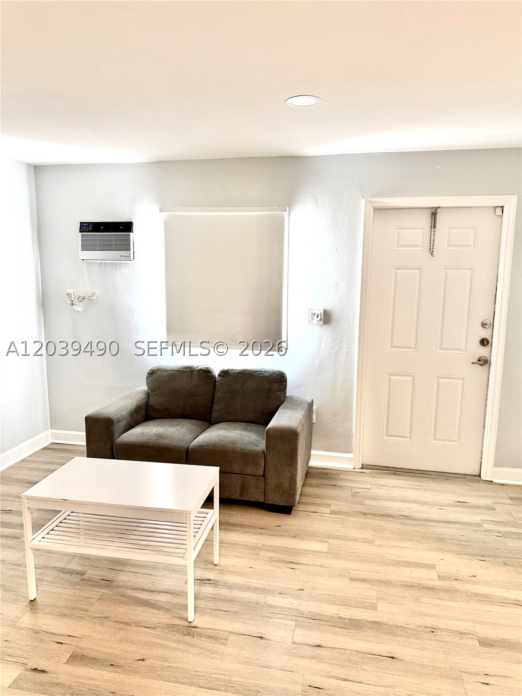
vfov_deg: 71.6
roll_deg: -1.1
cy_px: 348
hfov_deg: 56.8
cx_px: 261
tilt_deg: -9.6
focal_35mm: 24
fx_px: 483
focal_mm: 6.76
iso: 320
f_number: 1.78
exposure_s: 1/60
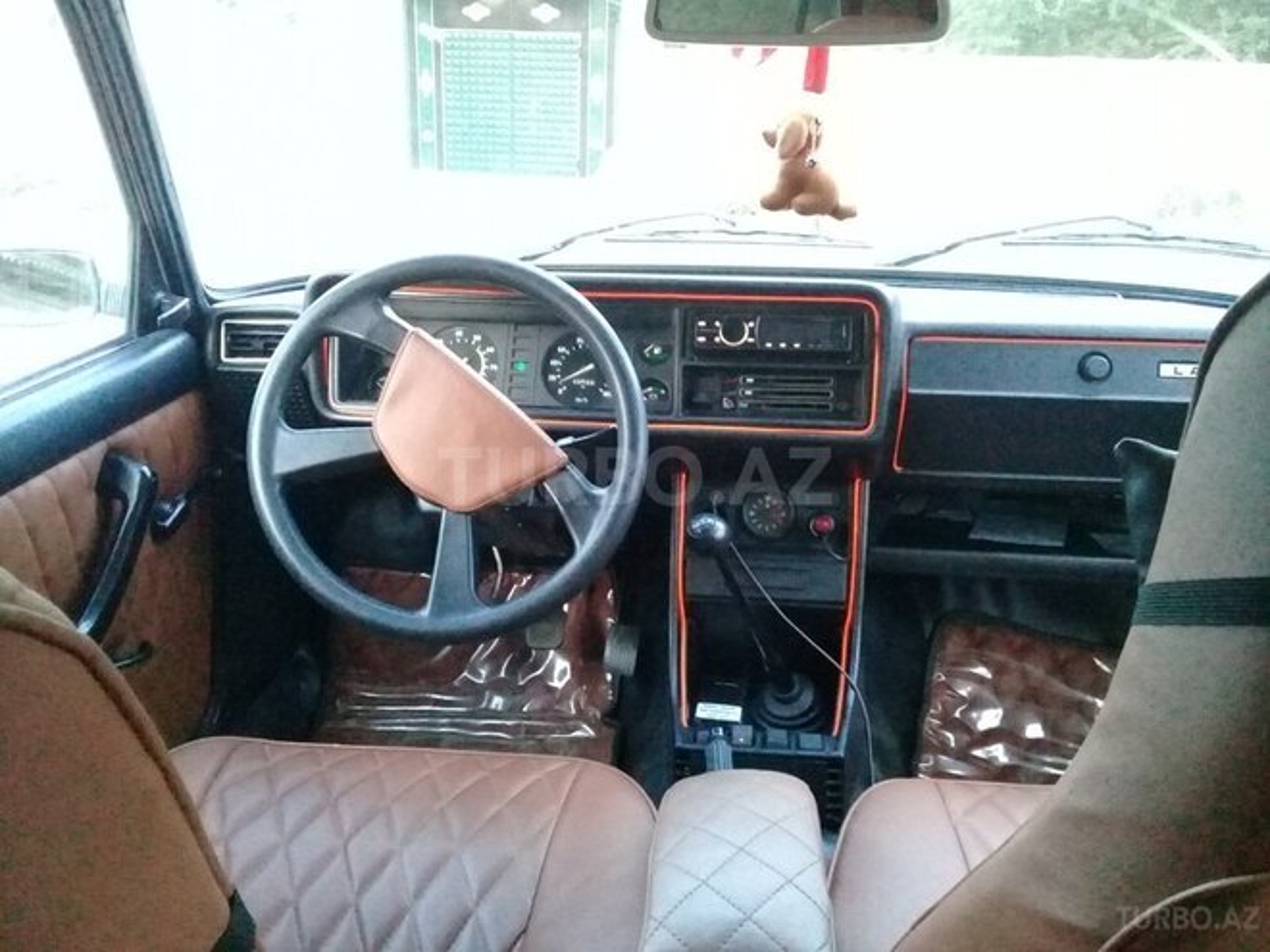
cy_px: 476
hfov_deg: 58.4
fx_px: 1137
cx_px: 635
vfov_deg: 45.4
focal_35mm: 31
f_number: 2.2
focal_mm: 3.3
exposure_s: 1/17
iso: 1250
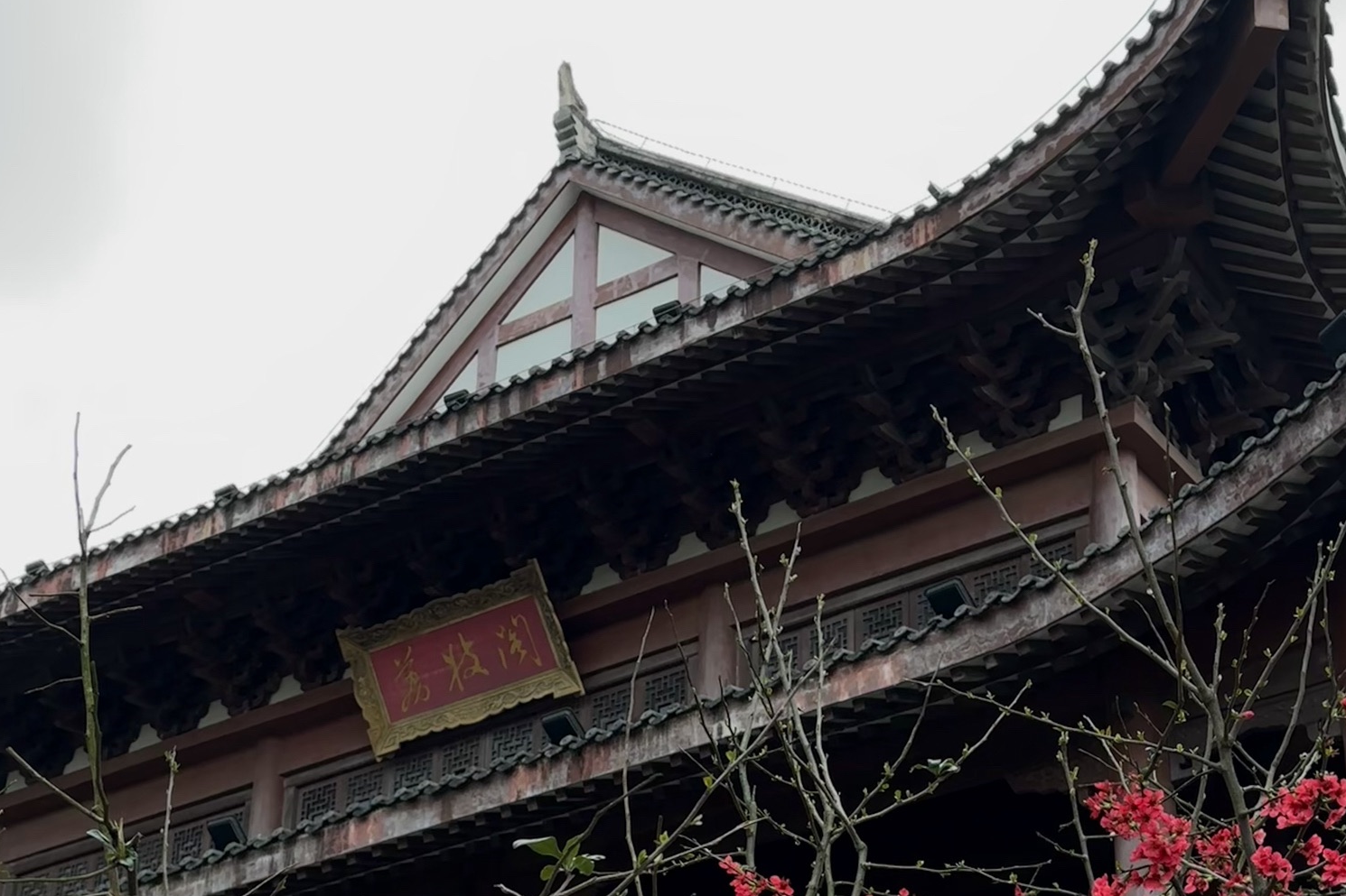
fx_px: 2505
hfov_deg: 30.1
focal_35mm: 67
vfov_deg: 19.9
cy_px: 827
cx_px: 674
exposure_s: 1/141
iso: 50
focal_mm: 6.86
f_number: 1.78
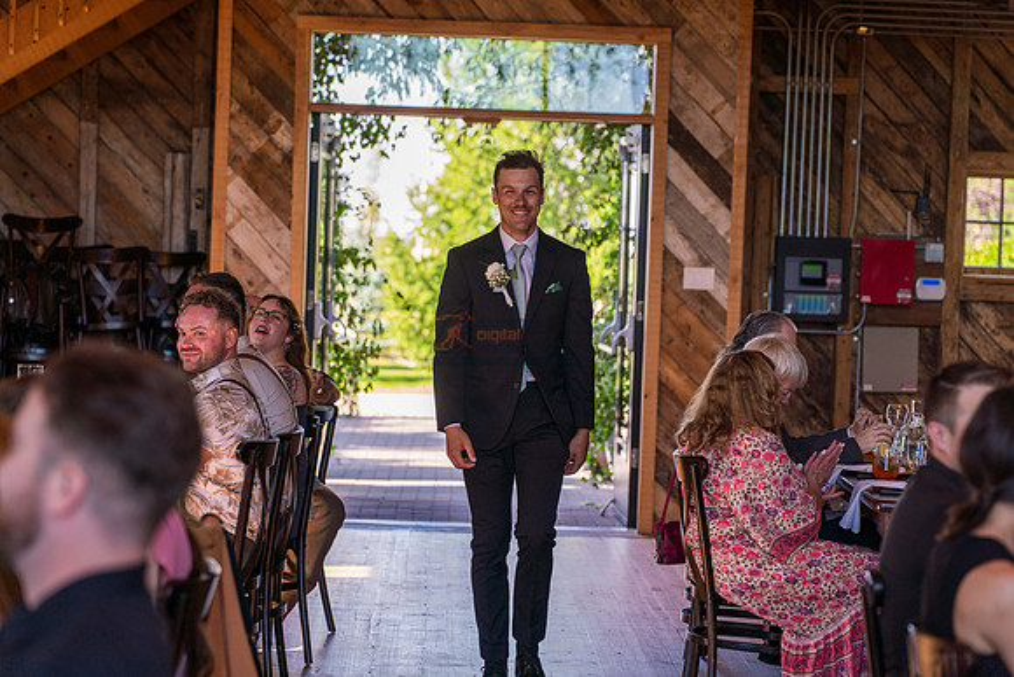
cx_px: 507
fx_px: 2676
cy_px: 338
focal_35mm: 95
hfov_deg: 21.5
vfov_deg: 14.4
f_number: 3.5
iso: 400
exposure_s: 1/250
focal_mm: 95
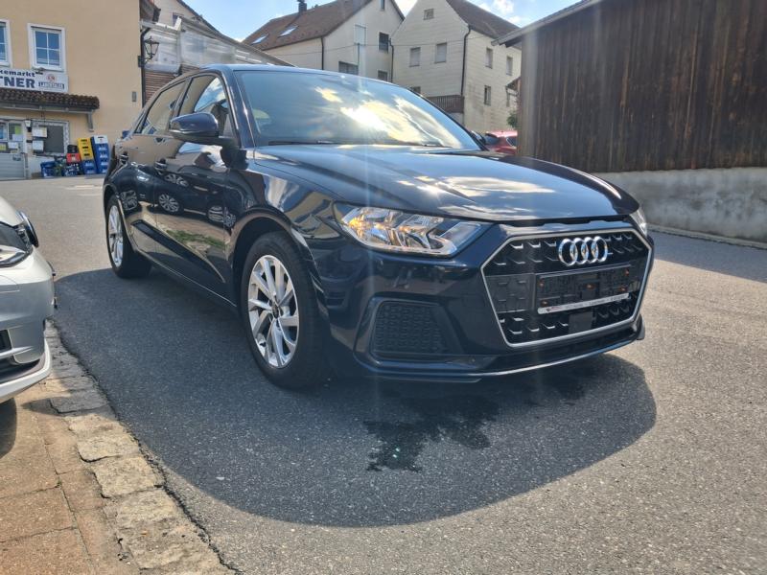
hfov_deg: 65.3
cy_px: 288
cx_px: 384
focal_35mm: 27
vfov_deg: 51.4
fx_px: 598
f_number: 1.8
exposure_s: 1/245
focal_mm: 4
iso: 20
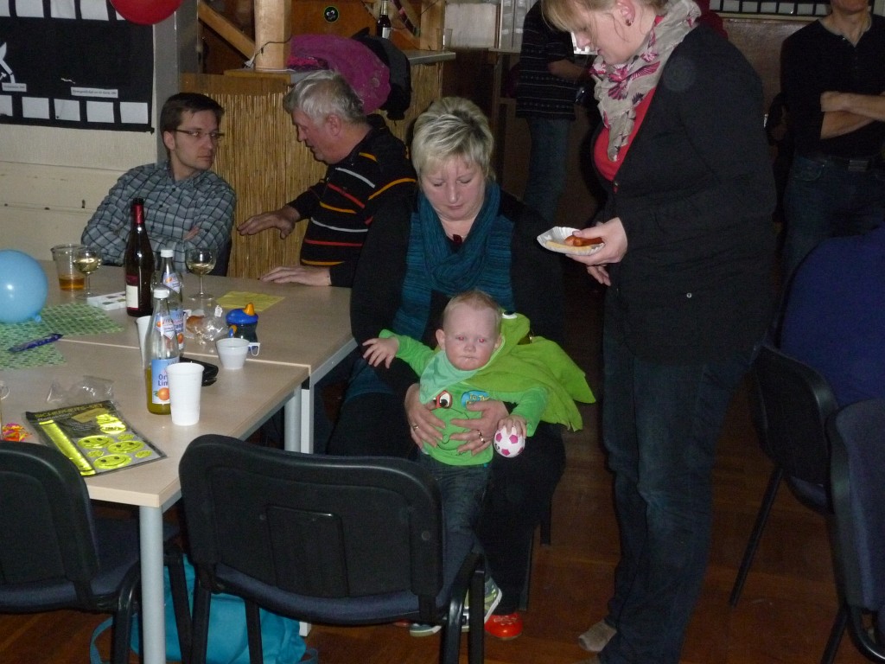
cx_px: 442
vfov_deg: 30.3
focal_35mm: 48
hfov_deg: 39.7
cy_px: 332
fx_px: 1227
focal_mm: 8
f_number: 4.2
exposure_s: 1/30
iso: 640
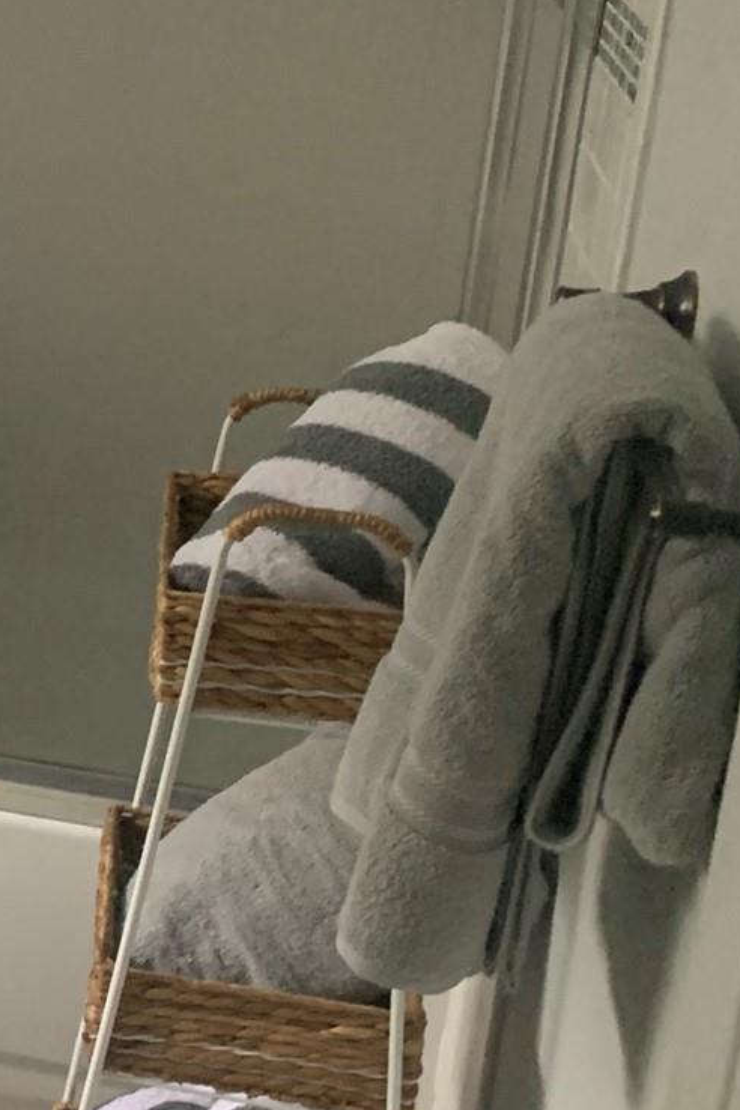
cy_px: 355
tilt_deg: -18.0
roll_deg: -0.4
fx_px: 2312
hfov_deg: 15.6
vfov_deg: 26.8
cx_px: -587
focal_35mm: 75
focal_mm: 4.25
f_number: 1.8
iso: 400
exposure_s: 1/40
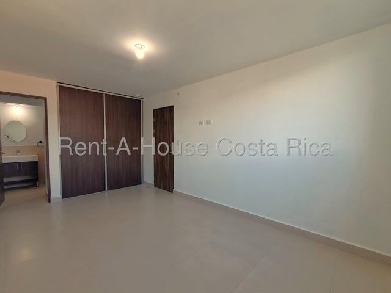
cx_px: 196
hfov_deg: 94.5
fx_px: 181
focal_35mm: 16
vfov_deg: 78.1
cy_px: 146
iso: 64
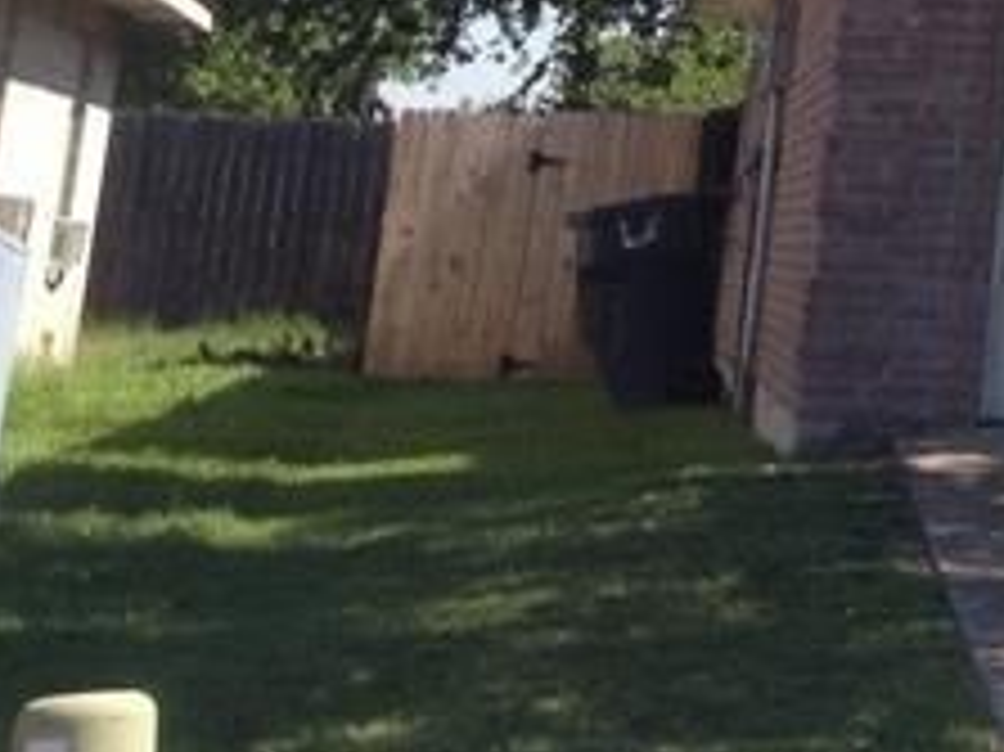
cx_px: 2287
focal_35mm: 161
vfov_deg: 8.7
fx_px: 4667
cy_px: -797
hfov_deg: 10.7
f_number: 2.4
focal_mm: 4.28
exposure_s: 1/876
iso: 50
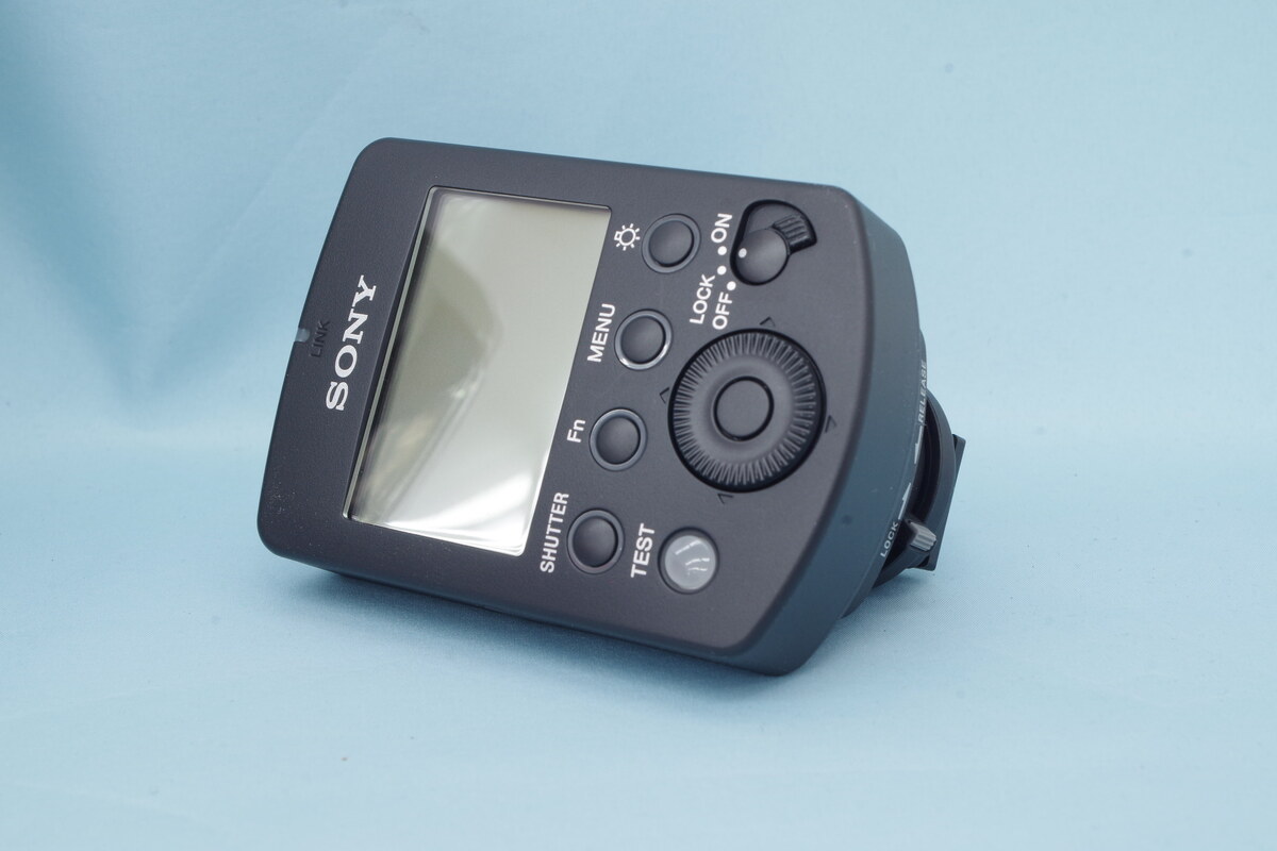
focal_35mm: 64
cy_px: 426
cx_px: 638
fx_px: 2288
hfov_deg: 31.2
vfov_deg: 21.1
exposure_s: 1/2
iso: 200
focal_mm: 43
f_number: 14
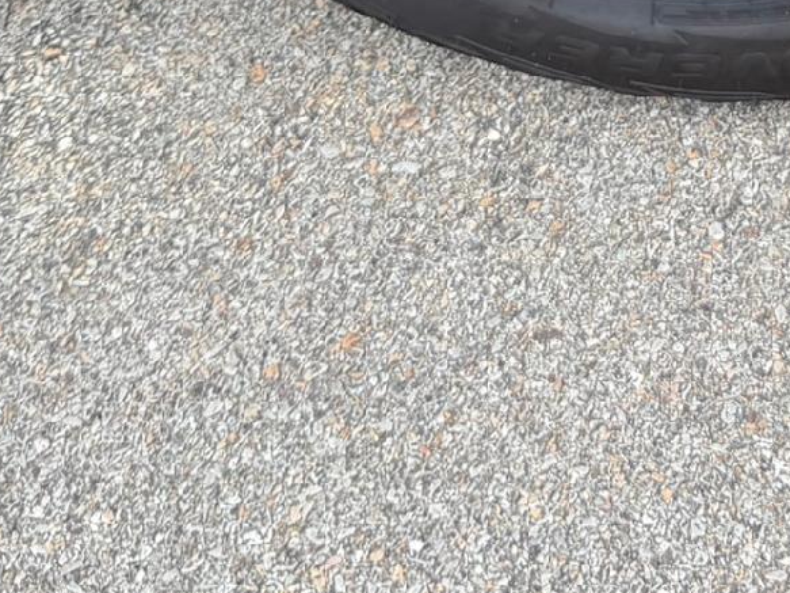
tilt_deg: -47.9
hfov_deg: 23.8
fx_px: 1803
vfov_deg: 16.7
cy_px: -342
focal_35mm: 79
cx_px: 762
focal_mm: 6.76
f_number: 1.78
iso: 80
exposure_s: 1/176
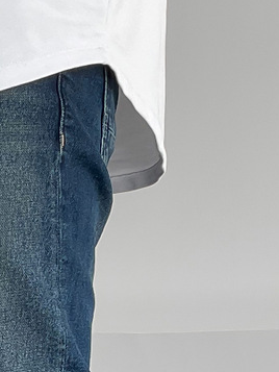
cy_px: 505
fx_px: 1396
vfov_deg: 14.4
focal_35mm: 130
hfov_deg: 11.3
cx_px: 0
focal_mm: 3
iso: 20
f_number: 1.8
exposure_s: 1/120
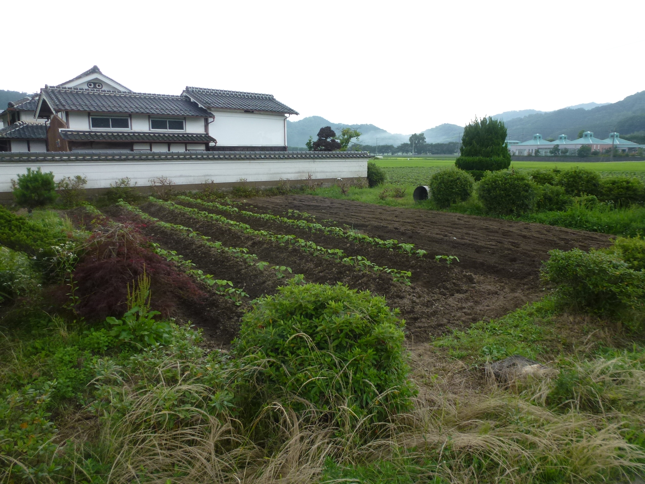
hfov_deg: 71.6
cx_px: 322
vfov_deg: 56.8
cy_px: 242
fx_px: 447
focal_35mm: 24
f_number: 3.3
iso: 160
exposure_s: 1/60
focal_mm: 4.3
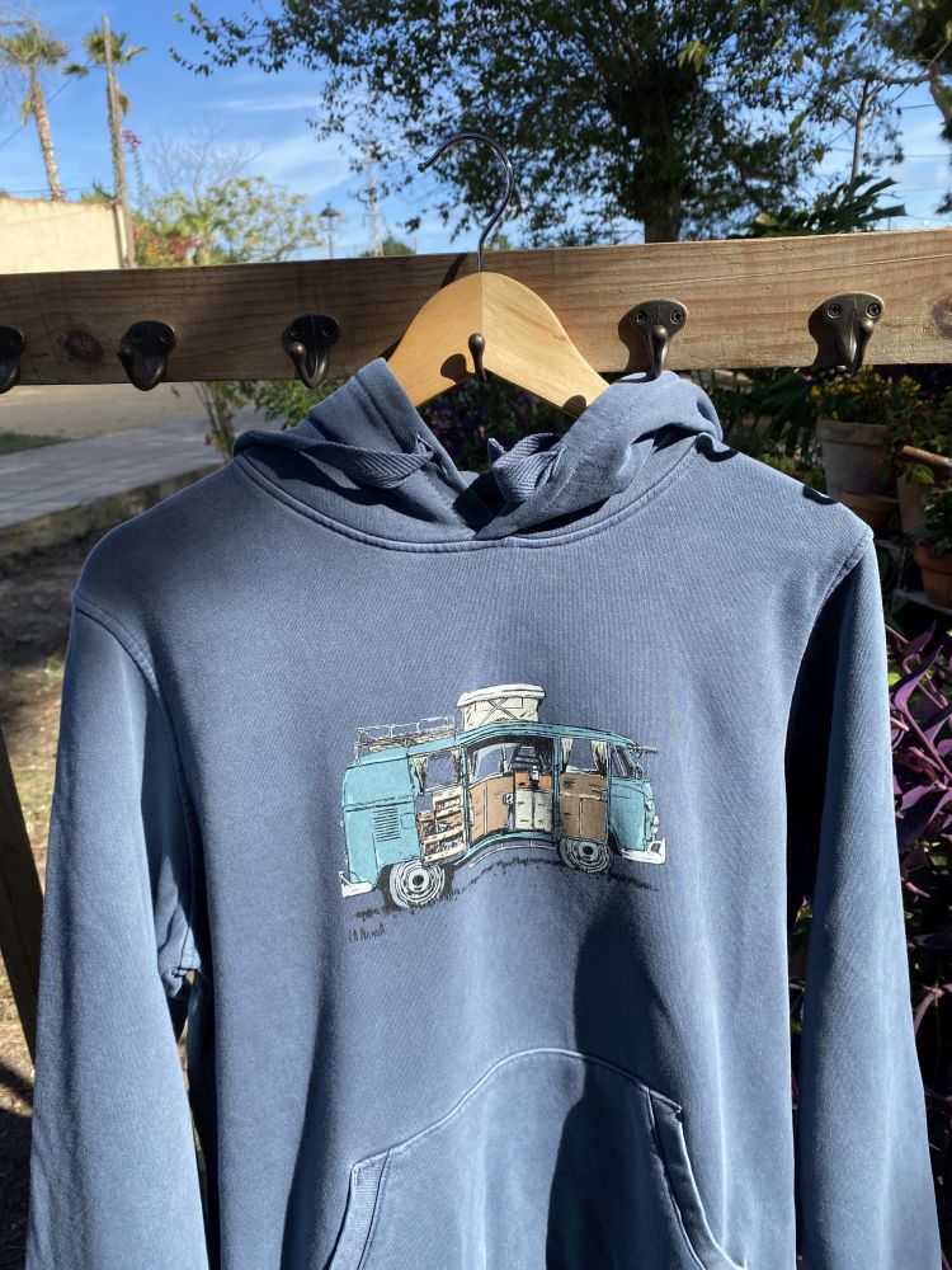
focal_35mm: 26
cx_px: 476
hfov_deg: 53.1
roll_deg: +2.6
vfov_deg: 67.3
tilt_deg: -17.4
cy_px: 635
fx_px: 953
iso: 32
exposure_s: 1/1522
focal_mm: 4.25
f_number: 1.8
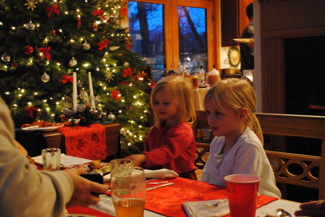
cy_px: 108
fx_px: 475
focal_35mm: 52
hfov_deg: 37.8
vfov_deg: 25.8
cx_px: 162
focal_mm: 35
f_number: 5
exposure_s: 1/6
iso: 800
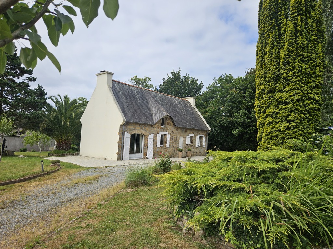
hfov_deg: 73.9
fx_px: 221
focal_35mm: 23
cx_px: 166
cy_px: 124
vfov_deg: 58.9
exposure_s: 1/2321
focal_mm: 5.4
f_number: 1.8
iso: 25
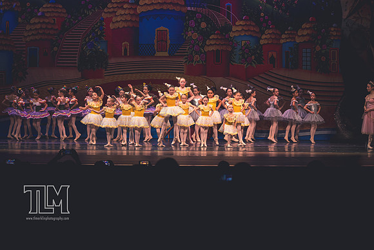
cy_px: 125
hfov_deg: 19.4
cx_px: 187
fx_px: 1092
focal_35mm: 105
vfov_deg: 13.0
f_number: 2.8
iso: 560
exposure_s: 1/250
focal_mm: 70
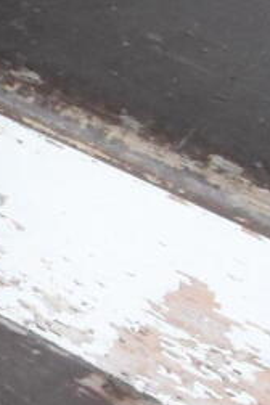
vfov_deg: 17.2
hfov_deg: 7.9
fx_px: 1339
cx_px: -779
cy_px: 167
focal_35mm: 119
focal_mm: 10
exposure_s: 1/125
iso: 1600
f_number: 4.5
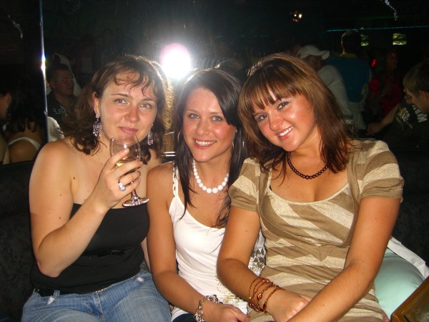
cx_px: 214
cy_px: 161
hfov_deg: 49.0
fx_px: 471
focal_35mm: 38
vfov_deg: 37.7
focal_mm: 7.9
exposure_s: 1/60
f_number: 2.8
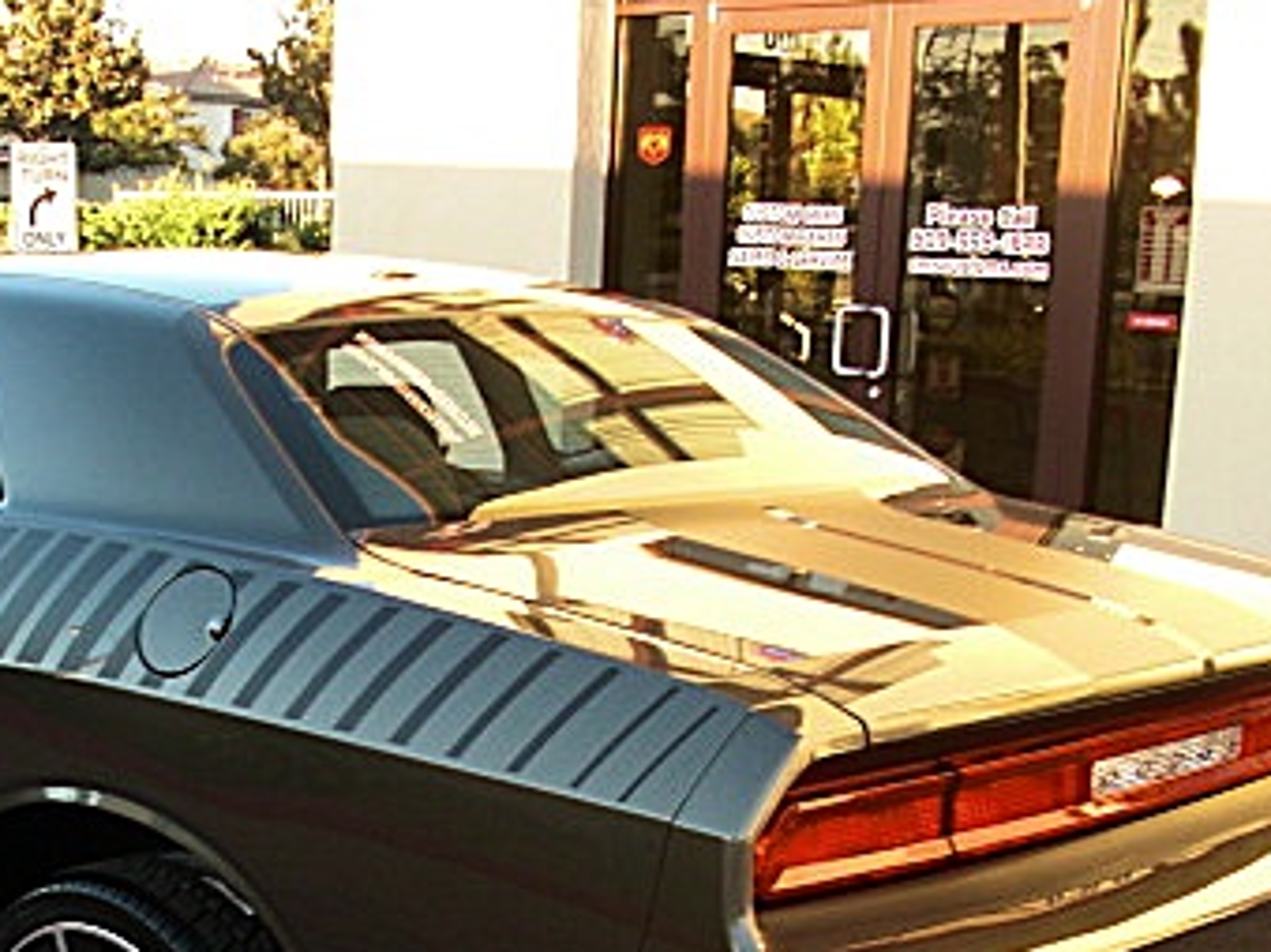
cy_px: 888
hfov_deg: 28.3
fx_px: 2496
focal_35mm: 68
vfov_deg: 21.1
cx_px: 367
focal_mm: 6.3
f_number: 2.8
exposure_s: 1/125
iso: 100
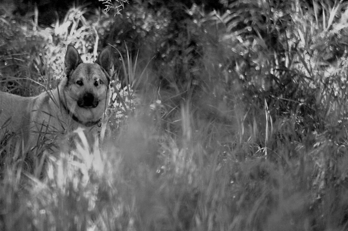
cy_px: 99
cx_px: 99
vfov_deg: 4.5
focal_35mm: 307
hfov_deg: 6.7
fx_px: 2961
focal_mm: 135
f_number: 3.5
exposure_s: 1/90
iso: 200
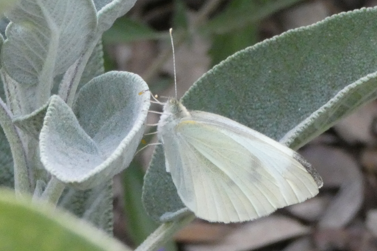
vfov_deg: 8.7
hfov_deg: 13.1
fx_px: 1644
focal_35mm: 157
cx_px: 189
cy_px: 141
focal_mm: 26.9
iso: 1250
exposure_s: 1/80
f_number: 5.4
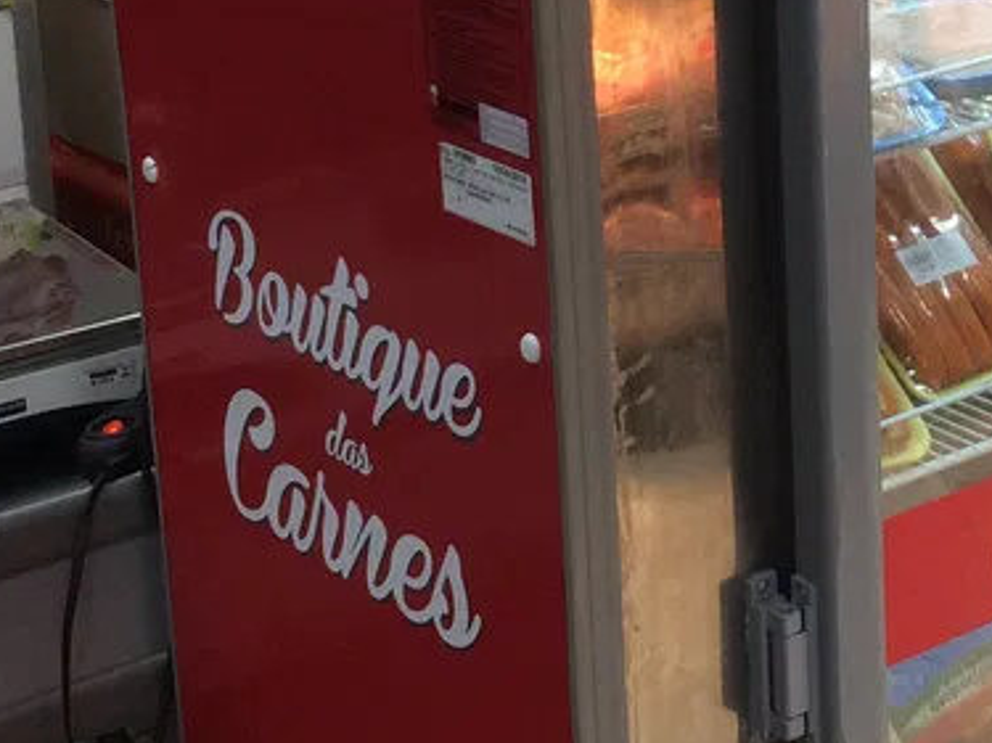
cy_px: -56
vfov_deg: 14.6
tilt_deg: -15.6
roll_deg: -0.7
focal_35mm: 99
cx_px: 1108
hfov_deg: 19.0
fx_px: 2836
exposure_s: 1/30
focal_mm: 4.15
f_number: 2.2
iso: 80
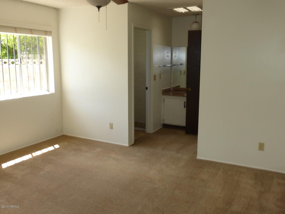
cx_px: 142
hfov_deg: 60.0
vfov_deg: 46.8
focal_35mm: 30
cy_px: 107
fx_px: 247
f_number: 3.6
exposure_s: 1/60
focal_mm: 5.4
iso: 125
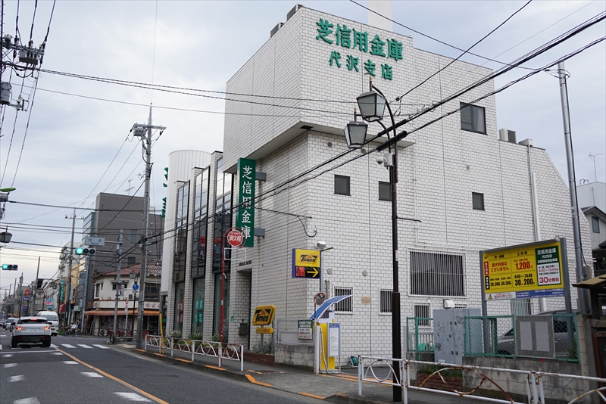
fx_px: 573
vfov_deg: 38.9
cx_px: 303
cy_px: 202
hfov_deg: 55.8
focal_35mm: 34
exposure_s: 1/200
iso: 100
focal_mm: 23
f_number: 4
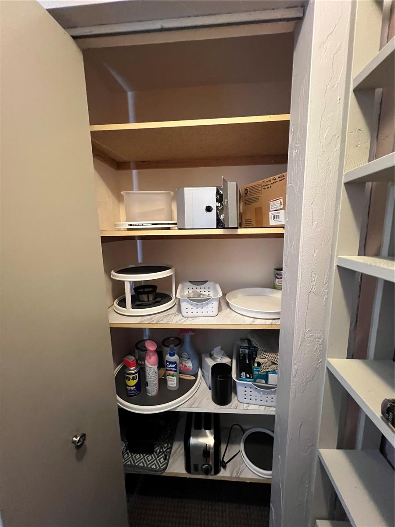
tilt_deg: -9.6
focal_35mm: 13
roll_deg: +0.5
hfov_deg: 89.9
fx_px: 198
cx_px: 198
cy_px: 264
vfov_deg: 106.2
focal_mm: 1.57
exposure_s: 1/60
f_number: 1.8
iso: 1000
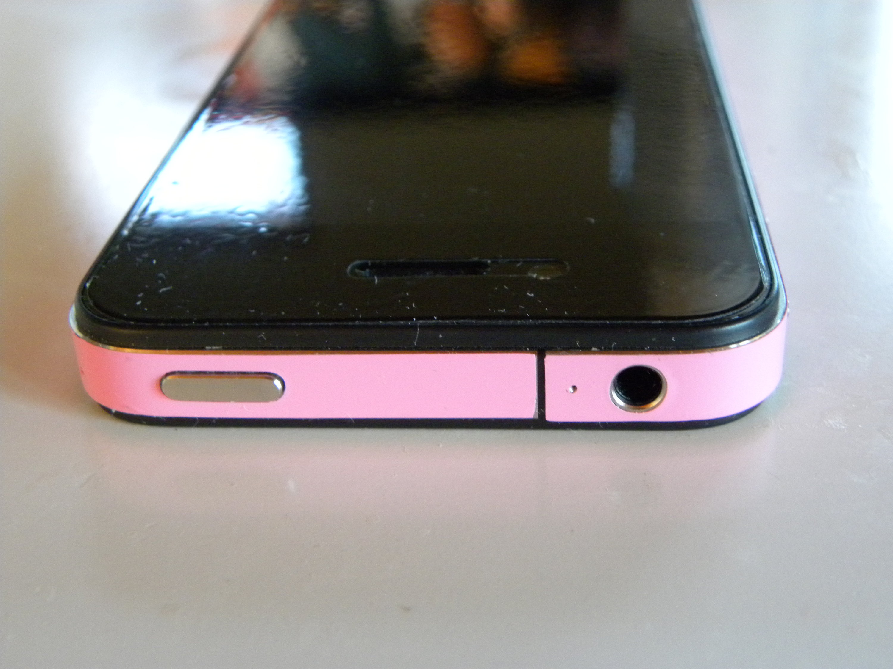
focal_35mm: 52
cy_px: 334
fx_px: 1341
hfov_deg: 36.8
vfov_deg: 28.0
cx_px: 446
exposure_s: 1/26
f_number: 3.5
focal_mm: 9.2
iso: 400
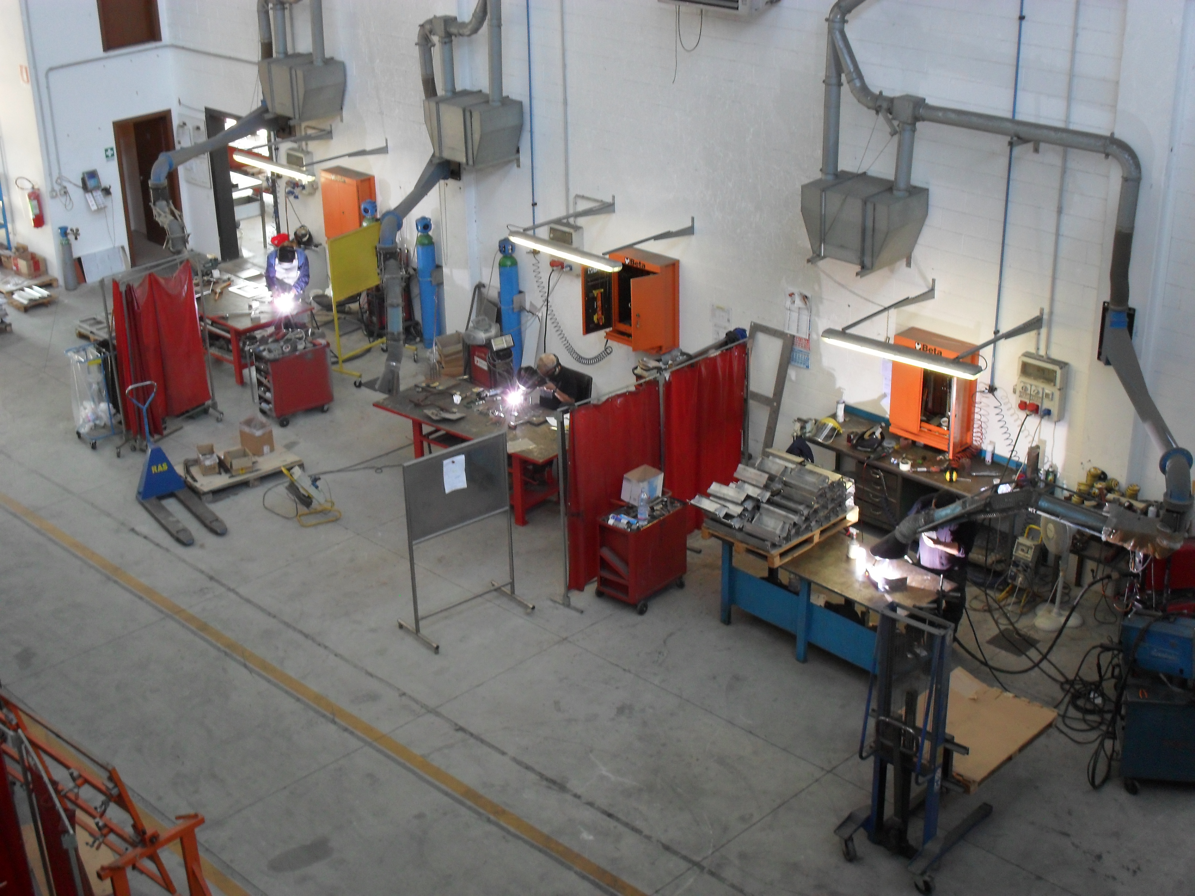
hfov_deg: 38.9
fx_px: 1692
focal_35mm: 49
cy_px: 448
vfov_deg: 29.7
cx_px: 598
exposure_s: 1/20
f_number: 3.9
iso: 200
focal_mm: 8.7
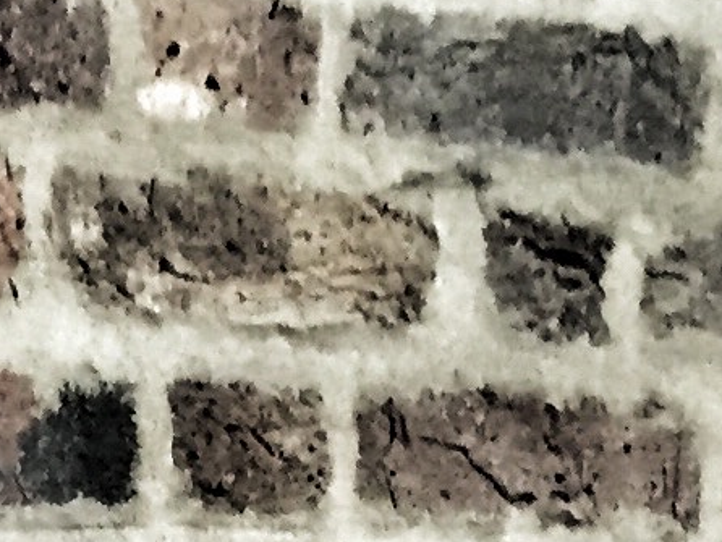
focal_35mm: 212
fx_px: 4424
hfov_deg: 8.6
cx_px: -932
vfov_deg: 6.3
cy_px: 1804
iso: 200
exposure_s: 1/33
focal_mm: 4.15
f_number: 2.2
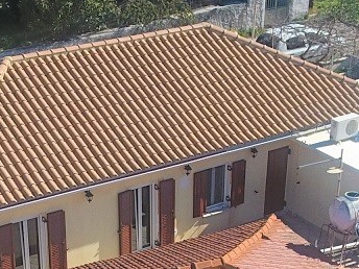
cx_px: 149
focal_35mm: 93
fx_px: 964
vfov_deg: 15.4
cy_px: 317
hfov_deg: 21.1
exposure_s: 1/686
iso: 100
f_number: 2.8
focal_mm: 3.61
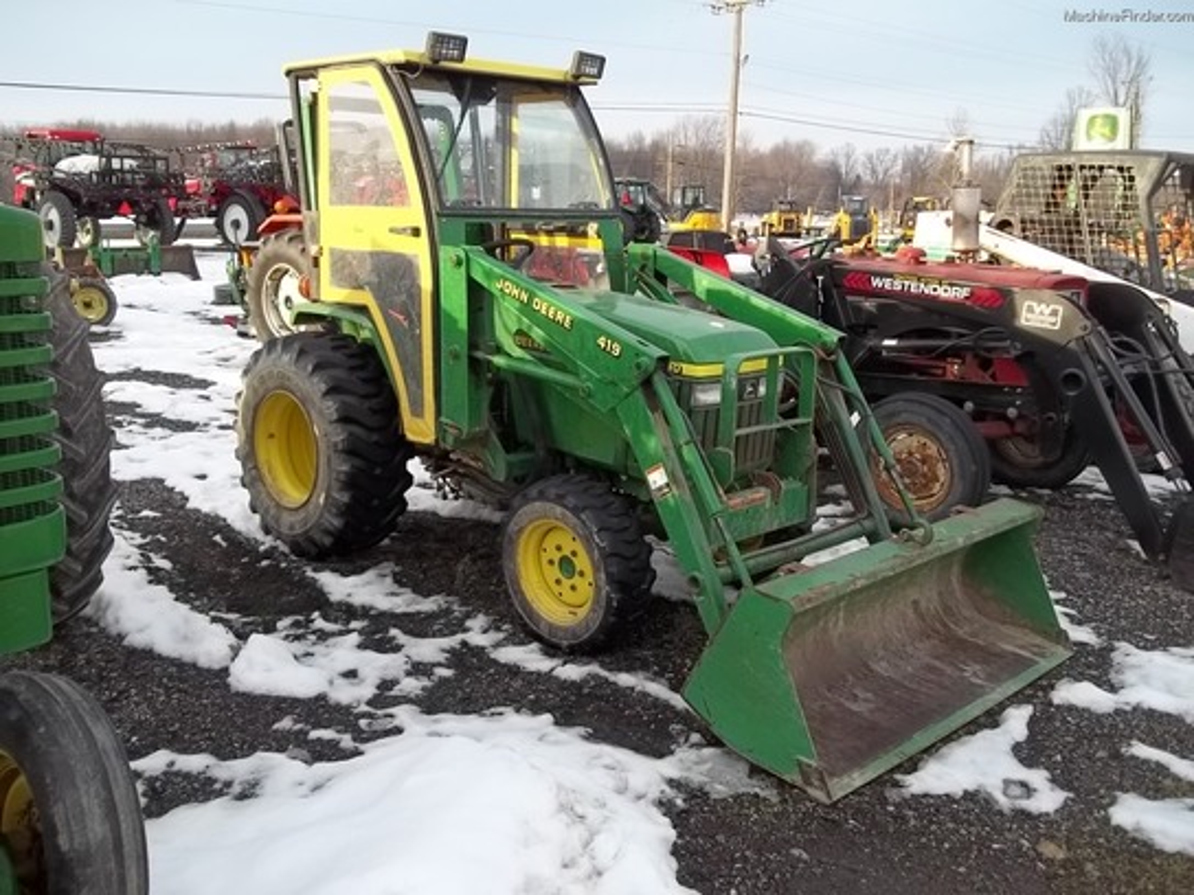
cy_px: 448
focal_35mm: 32
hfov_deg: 56.8
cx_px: 597
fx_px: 1104
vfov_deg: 44.2
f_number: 2.9
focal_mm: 5.7
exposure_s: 1/250
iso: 64
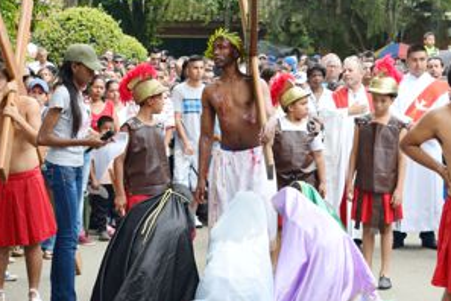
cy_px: 141
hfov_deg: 20.2
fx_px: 1265
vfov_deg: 13.6
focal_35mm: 101
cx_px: 269
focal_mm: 40
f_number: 7.1
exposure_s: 1/200
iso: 400
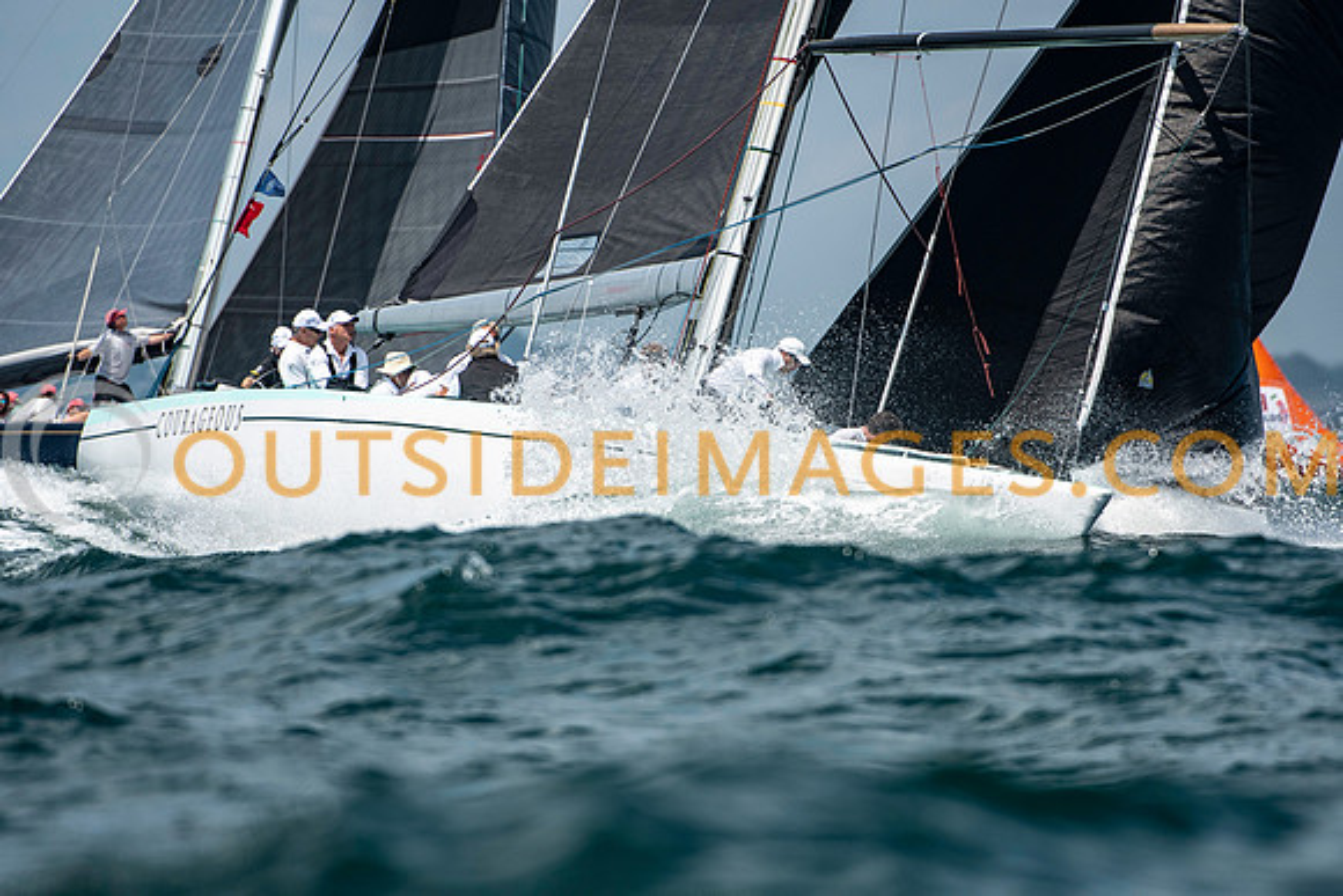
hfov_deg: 3.4
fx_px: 22388
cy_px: 448
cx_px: 672
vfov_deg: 2.3
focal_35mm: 600
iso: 400
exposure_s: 1/2500
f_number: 5.6
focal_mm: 400
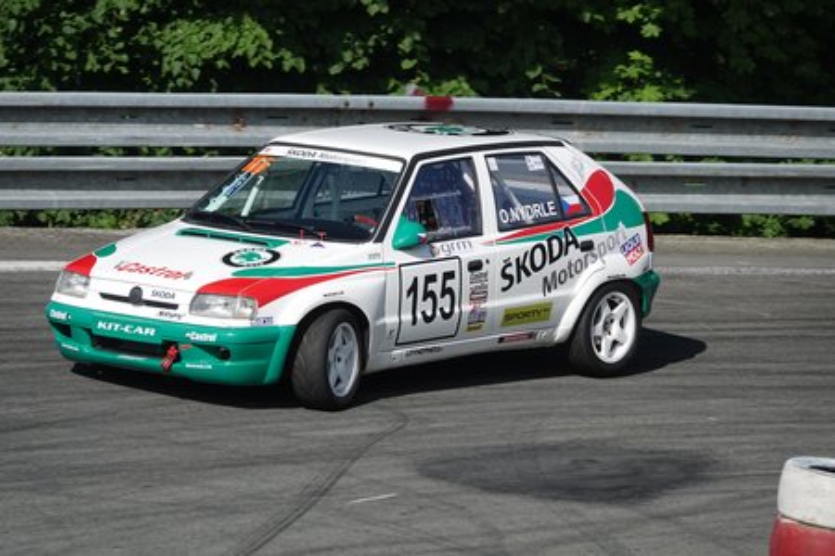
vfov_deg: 4.3
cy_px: 278
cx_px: 418
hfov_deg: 6.4
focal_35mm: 320
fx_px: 7422
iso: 100
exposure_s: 1/800
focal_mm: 117.29
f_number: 5
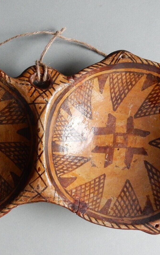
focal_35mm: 49
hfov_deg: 26.0
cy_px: 135
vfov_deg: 41.0
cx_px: 37
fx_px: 342
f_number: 3.7
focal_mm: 4.5
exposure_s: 1/10
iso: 400
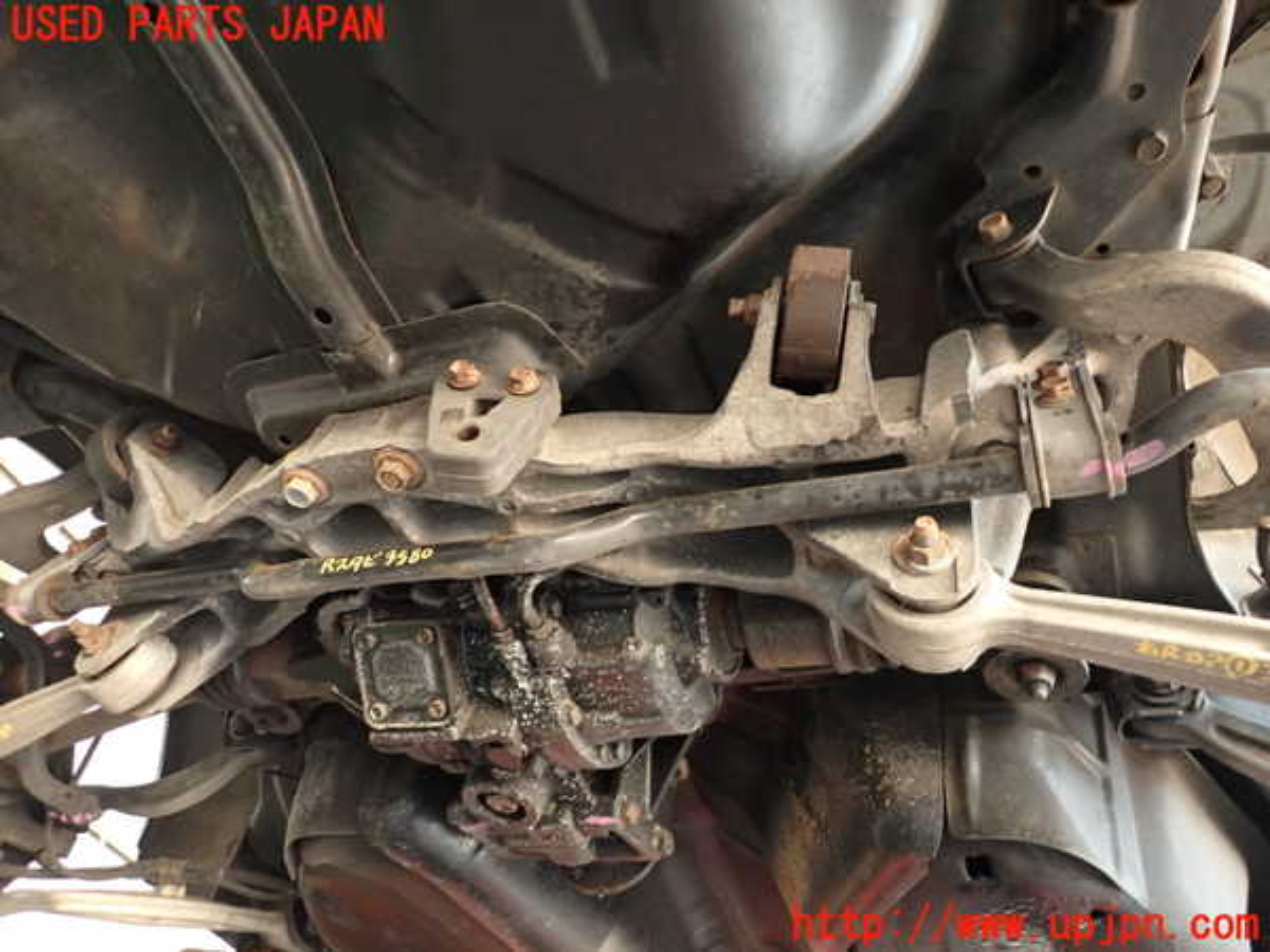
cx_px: 635
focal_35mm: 25
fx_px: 917
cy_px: 476
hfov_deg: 69.4
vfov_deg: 54.9
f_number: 2
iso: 320
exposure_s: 1/30
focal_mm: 4.5
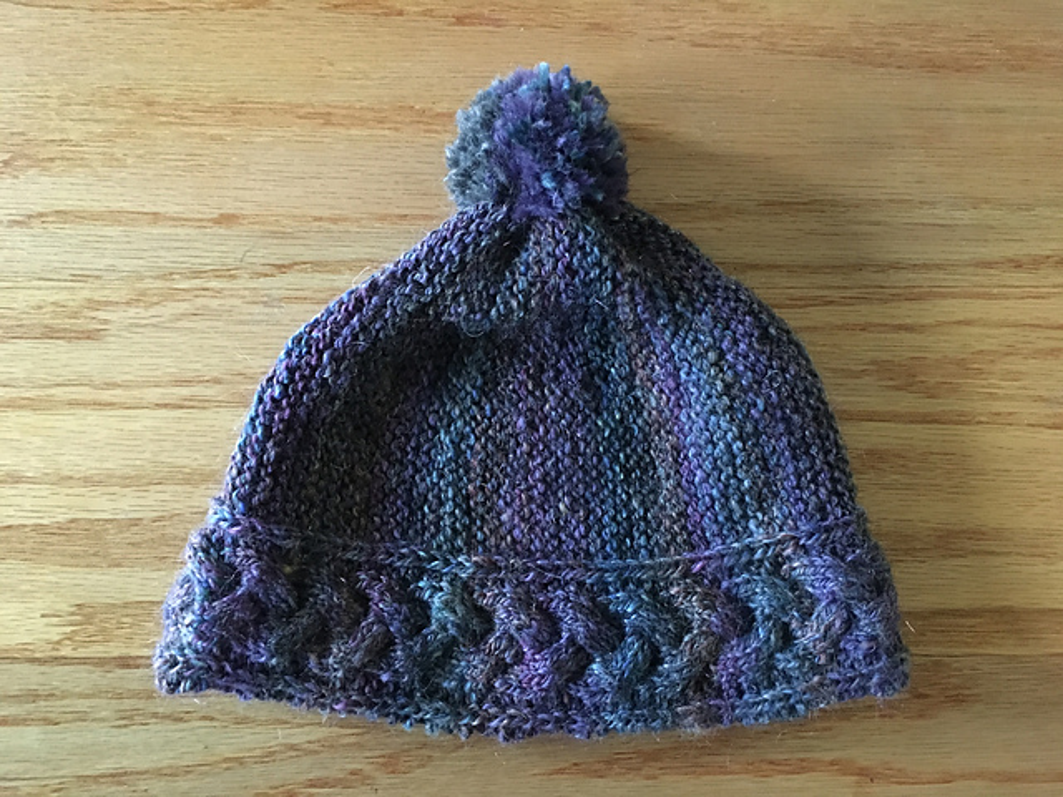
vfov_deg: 48.2
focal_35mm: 29
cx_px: 532
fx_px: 891
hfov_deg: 61.7
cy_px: 398
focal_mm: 4.15
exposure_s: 1/15
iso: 500
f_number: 2.2
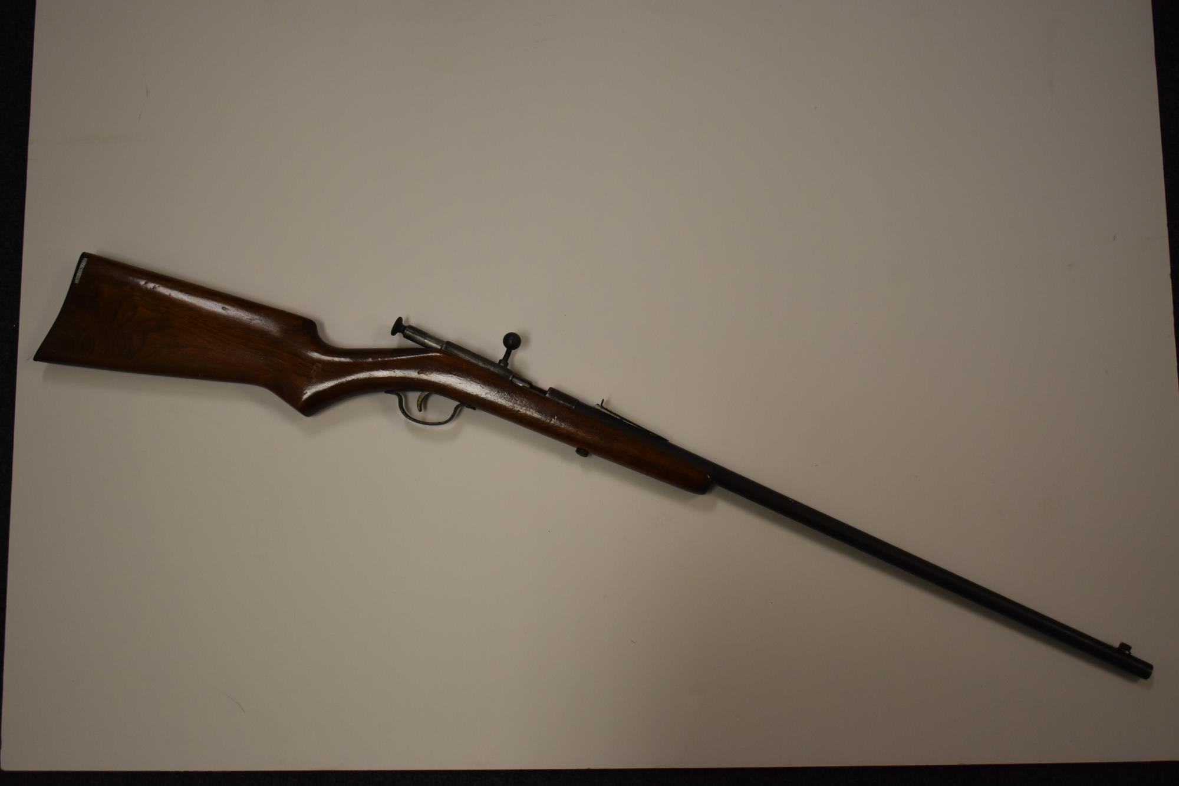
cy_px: 393
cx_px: 590
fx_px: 1474
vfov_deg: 29.9
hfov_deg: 43.6
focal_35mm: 45
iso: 800
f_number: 4.2
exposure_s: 1/200
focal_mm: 30
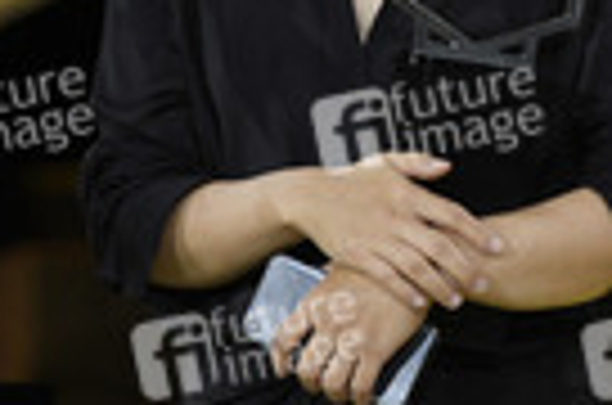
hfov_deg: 3.1
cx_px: 758
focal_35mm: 663
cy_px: 9
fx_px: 11245
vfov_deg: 2.1
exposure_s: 1/320
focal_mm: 200
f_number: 4
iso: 2000
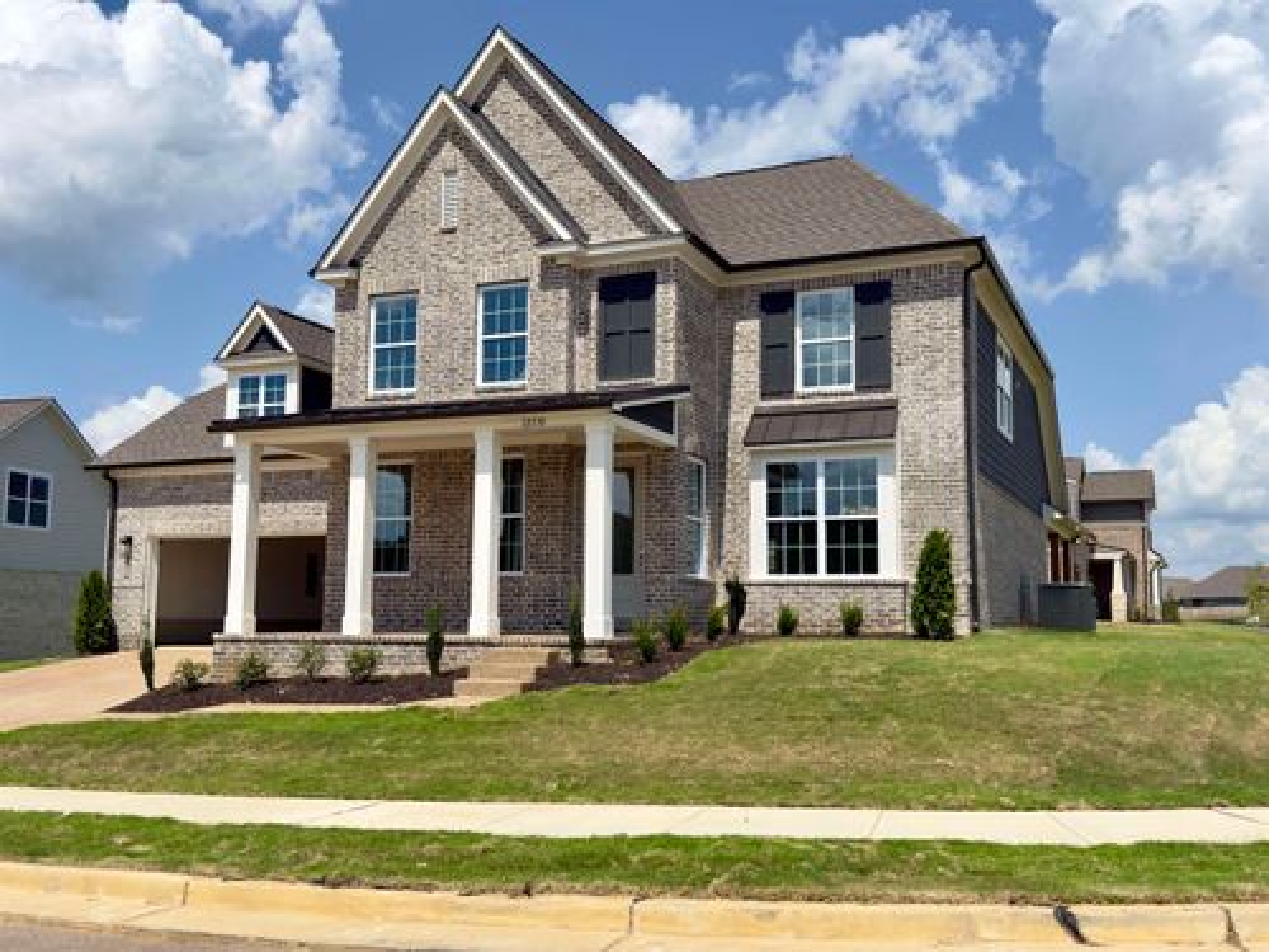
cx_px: 634
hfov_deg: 52.6
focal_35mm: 35
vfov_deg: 40.7
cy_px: 476
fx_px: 1283
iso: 64
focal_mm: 6.76
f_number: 1.78
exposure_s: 1/7042
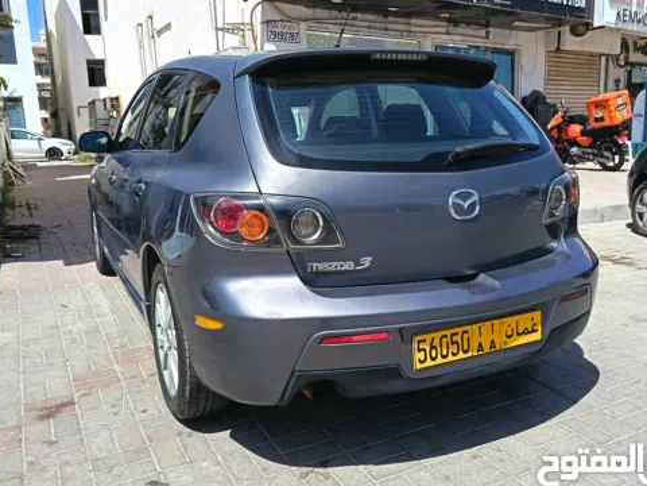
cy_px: 248
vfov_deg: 44.2
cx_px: 334
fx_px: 598
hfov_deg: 56.8
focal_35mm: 32
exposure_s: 1/671
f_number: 1.75
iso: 100
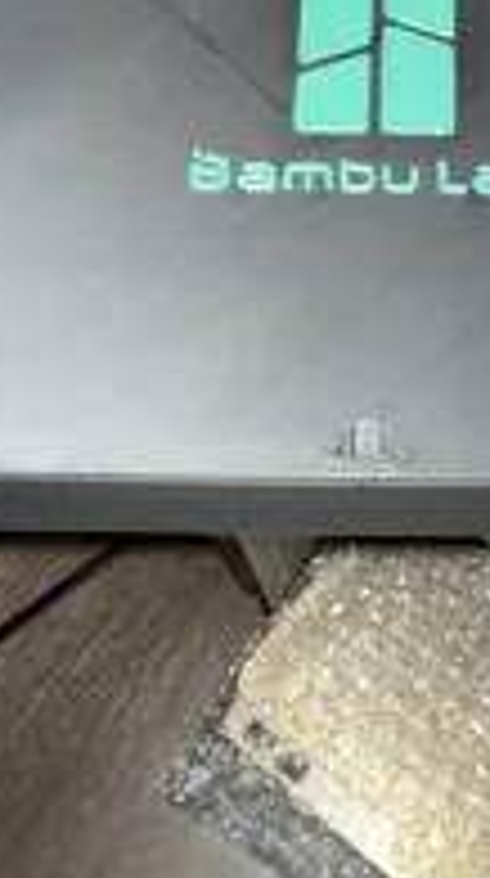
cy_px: 158
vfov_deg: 35.9
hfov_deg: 21.0
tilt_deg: -60.2
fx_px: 1300
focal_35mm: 56
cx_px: 427
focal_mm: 2.22
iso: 80
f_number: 2.2
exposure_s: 1/51
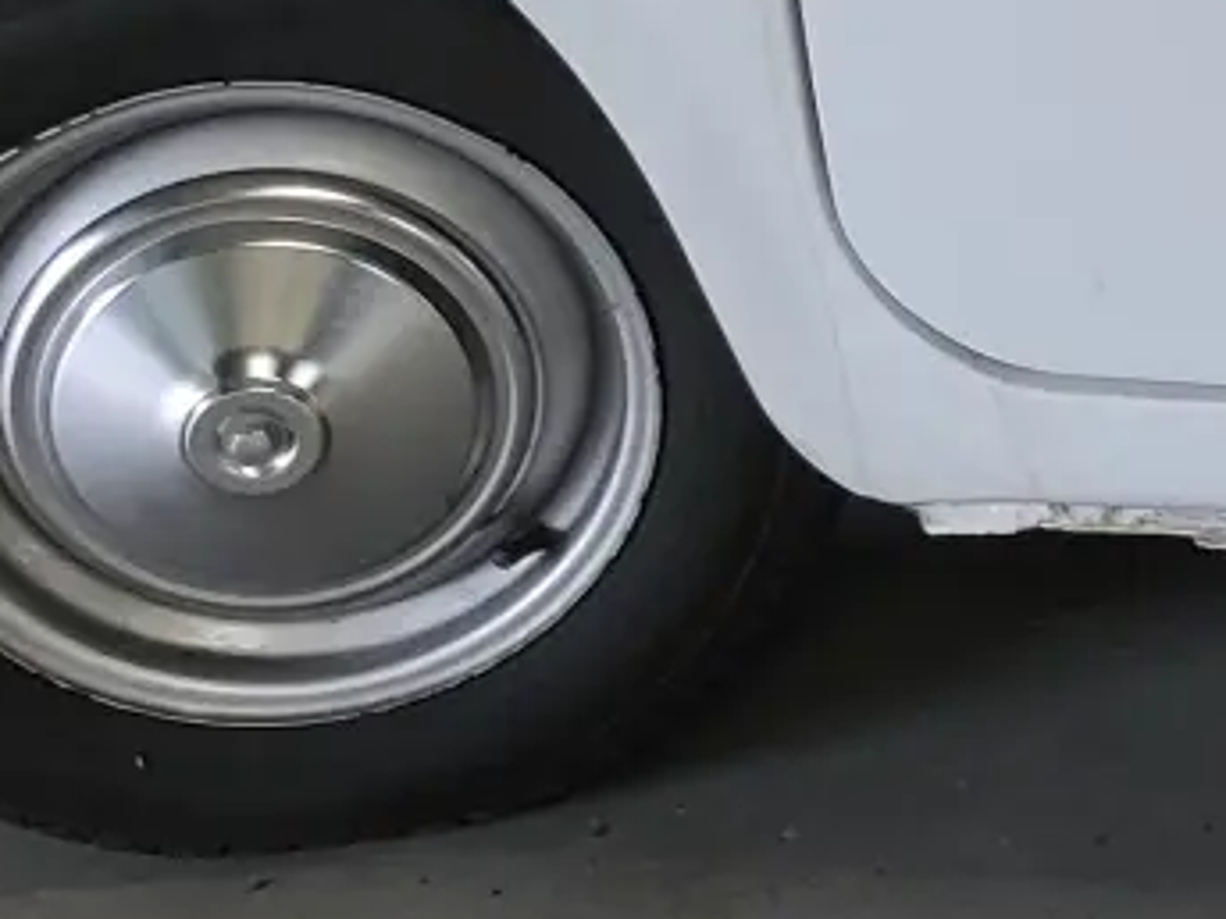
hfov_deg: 11.9
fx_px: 5135
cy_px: -467
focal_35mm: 145
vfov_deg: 9.9
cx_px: 2612
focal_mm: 5.4
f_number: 1.8
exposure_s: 1/100
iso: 250
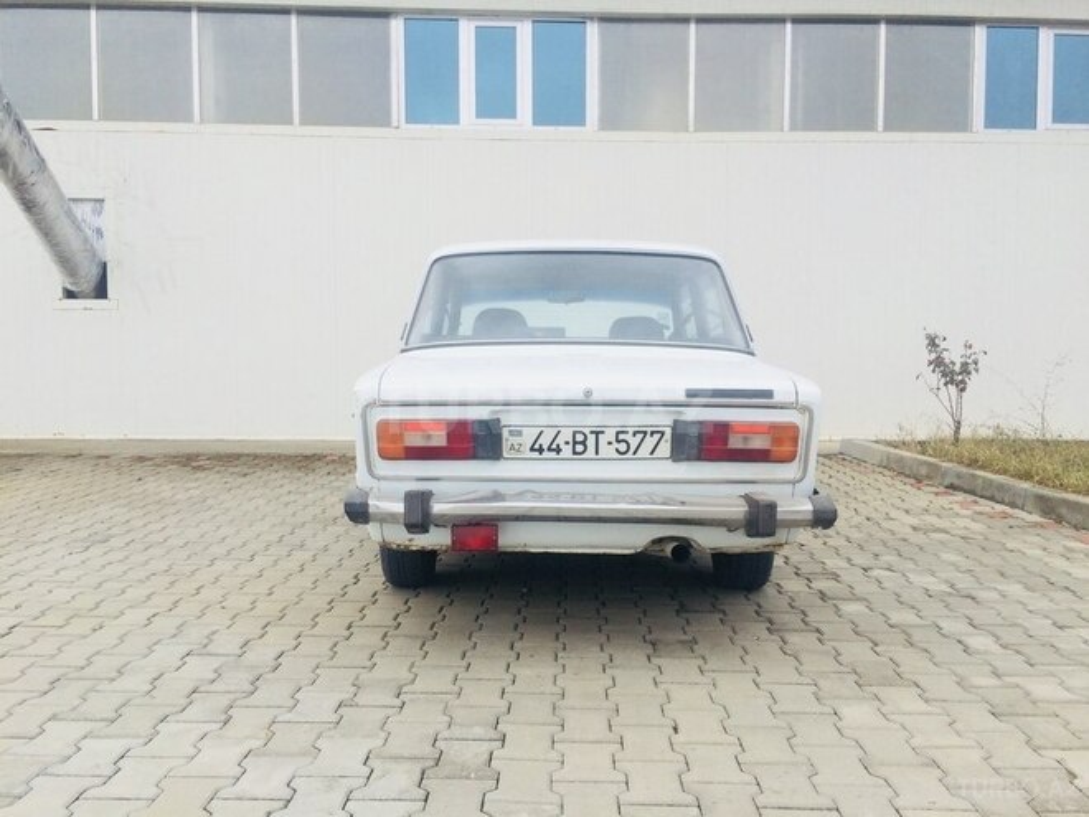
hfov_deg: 61.7
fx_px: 912
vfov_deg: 48.2
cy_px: 408
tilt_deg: -3.7
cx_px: 544
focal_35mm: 29
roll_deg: +0.6
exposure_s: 1/595
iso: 32
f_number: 2.2
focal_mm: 4.15
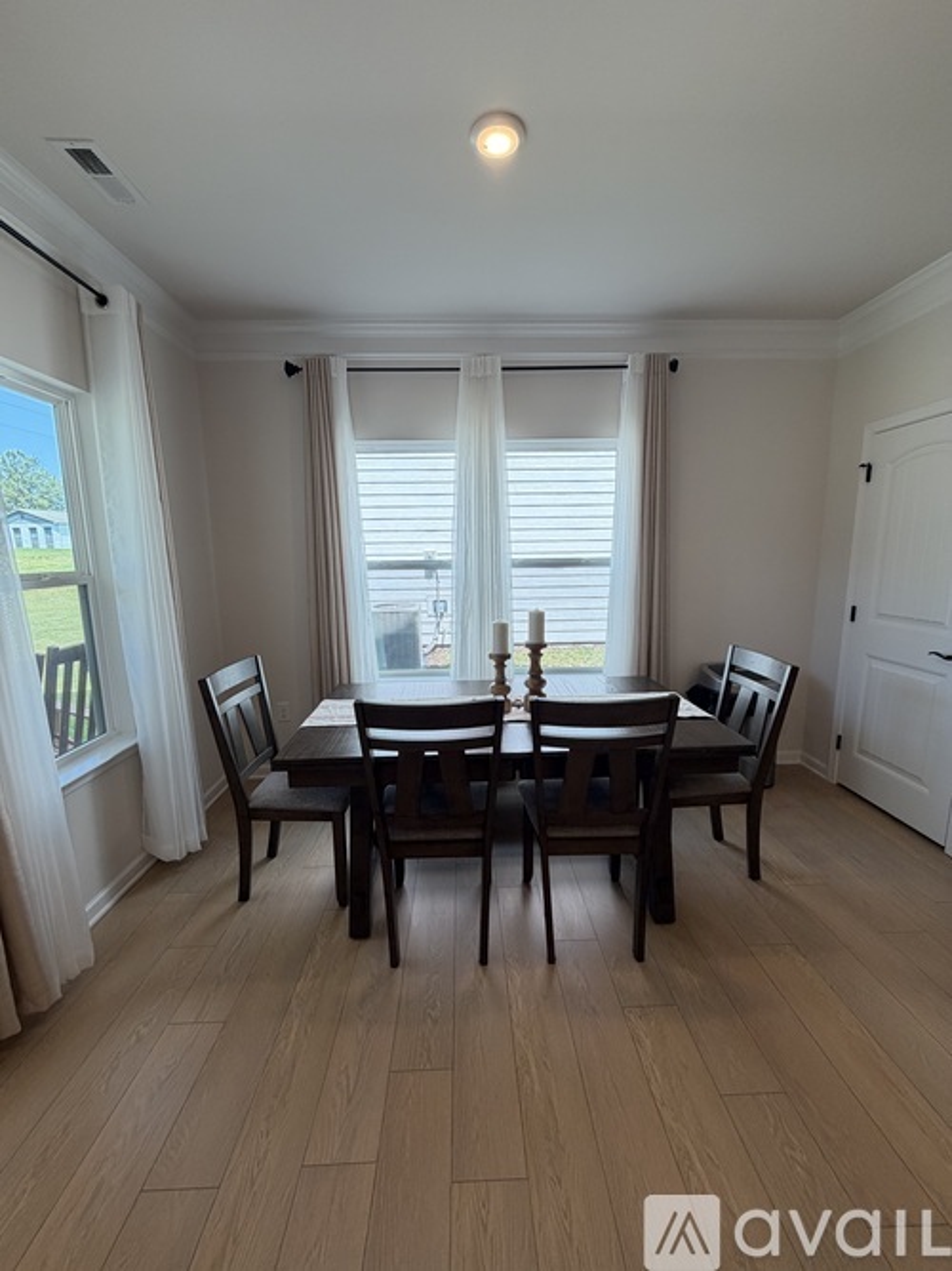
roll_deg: +1.0
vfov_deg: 102.1
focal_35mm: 14
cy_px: 636
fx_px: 514
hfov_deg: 85.7
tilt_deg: -8.9
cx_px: 476
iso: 100
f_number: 2.2
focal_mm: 2.22
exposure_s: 1/120
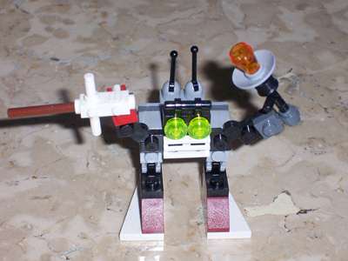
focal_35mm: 108
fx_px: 1086
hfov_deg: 18.2
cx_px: 174
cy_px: 130
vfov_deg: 13.7
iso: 200
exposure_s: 1/125
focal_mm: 18.6
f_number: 4.8
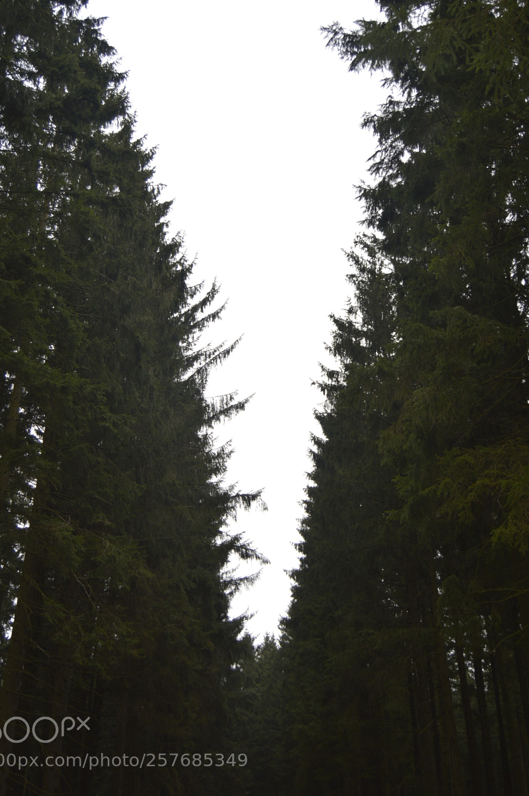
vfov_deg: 50.6
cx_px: 252
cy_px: 347
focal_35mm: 38
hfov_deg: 35.0
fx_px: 839
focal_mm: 22
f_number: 4
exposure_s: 1/160
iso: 100
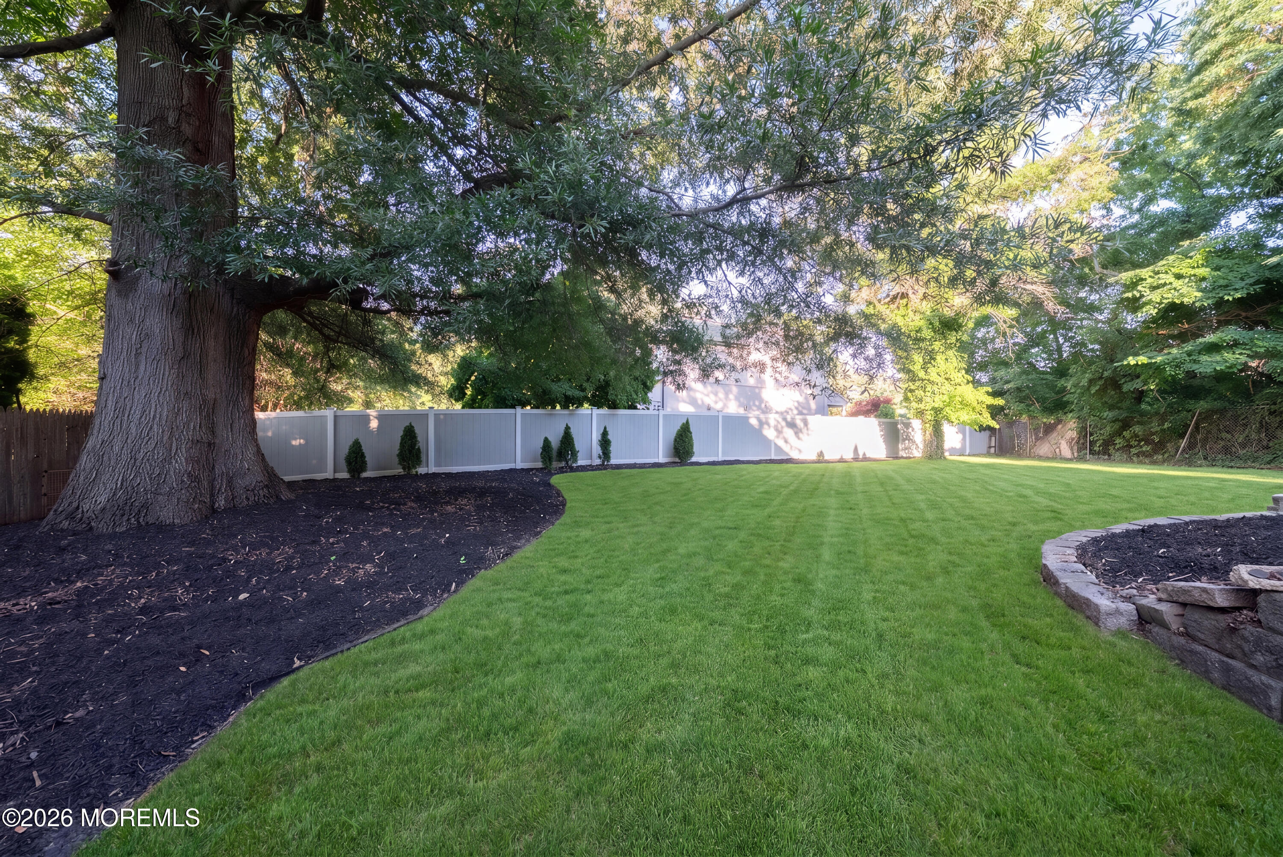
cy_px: 428
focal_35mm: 12
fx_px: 428
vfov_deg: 90.1
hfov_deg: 112.6
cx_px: 642
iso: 100
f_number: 7.1
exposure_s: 1/15
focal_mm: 12
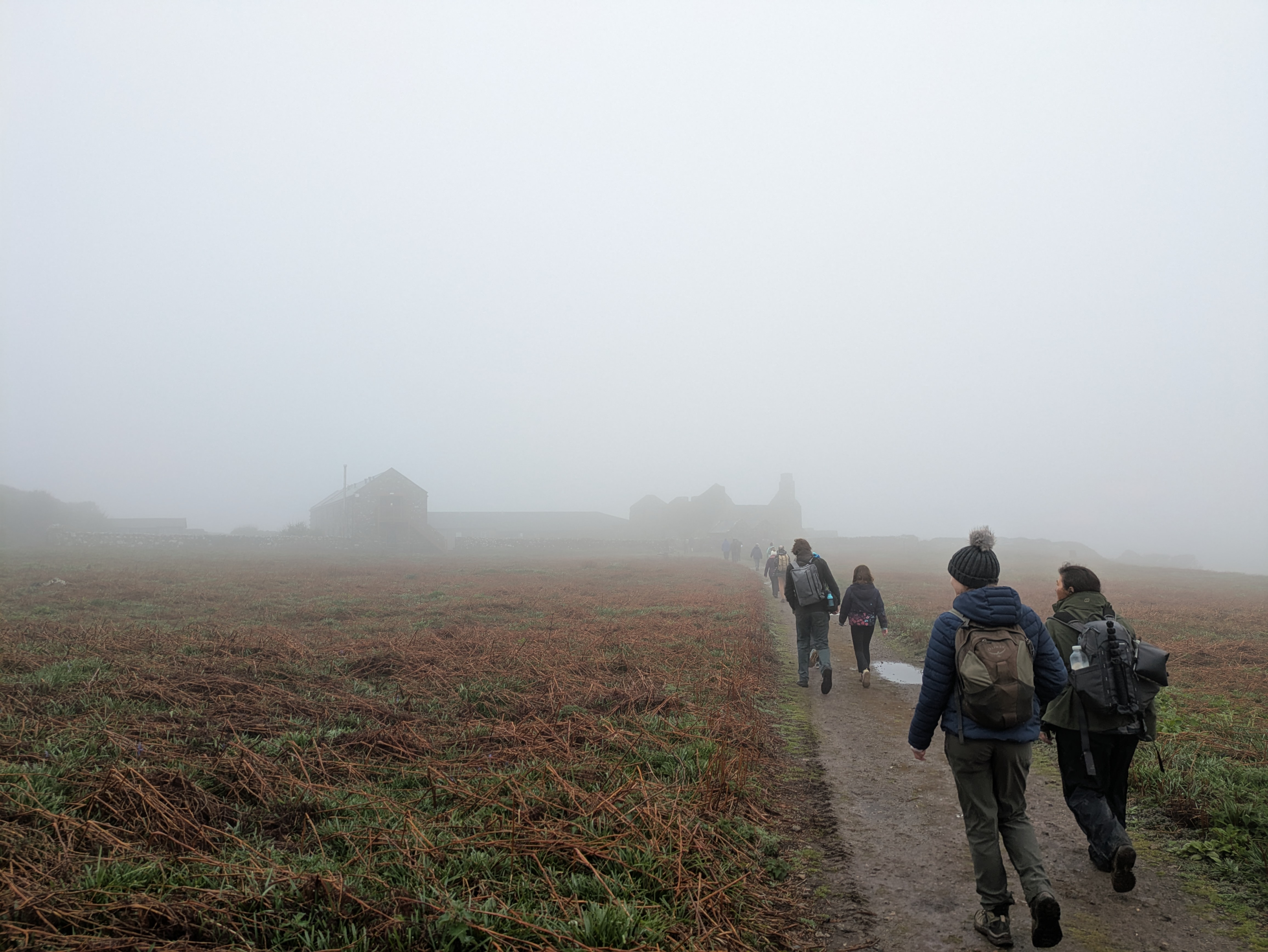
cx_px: 634
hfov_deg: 69.4
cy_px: 476
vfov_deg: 54.9
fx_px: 916
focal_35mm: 25
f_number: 1.89
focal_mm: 5.43
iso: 74
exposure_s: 1/740
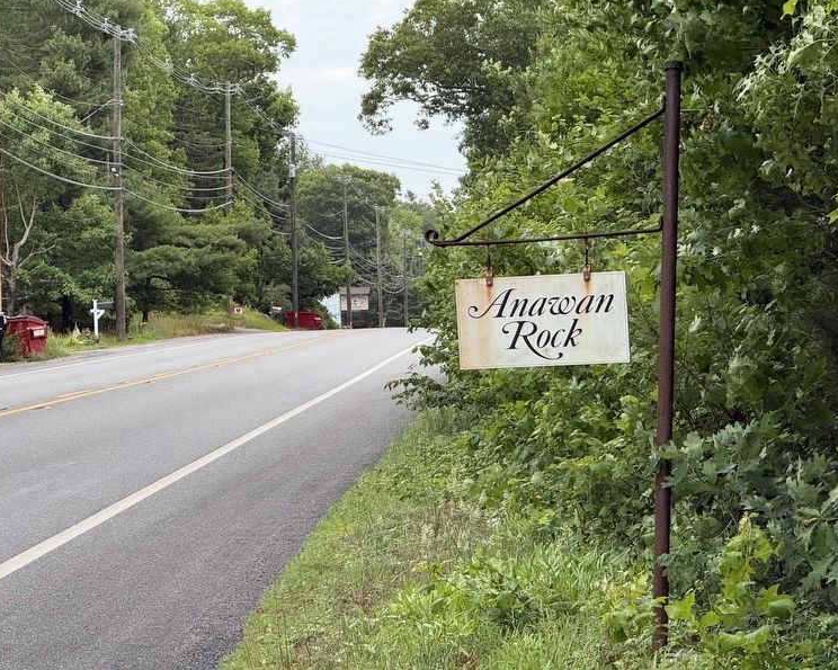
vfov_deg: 12.2
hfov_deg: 15.3
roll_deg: +1.5
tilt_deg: +0.3
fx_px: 3125
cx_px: 426
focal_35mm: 126
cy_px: 333
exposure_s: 1/212
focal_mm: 15.66
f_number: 2.8
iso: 64
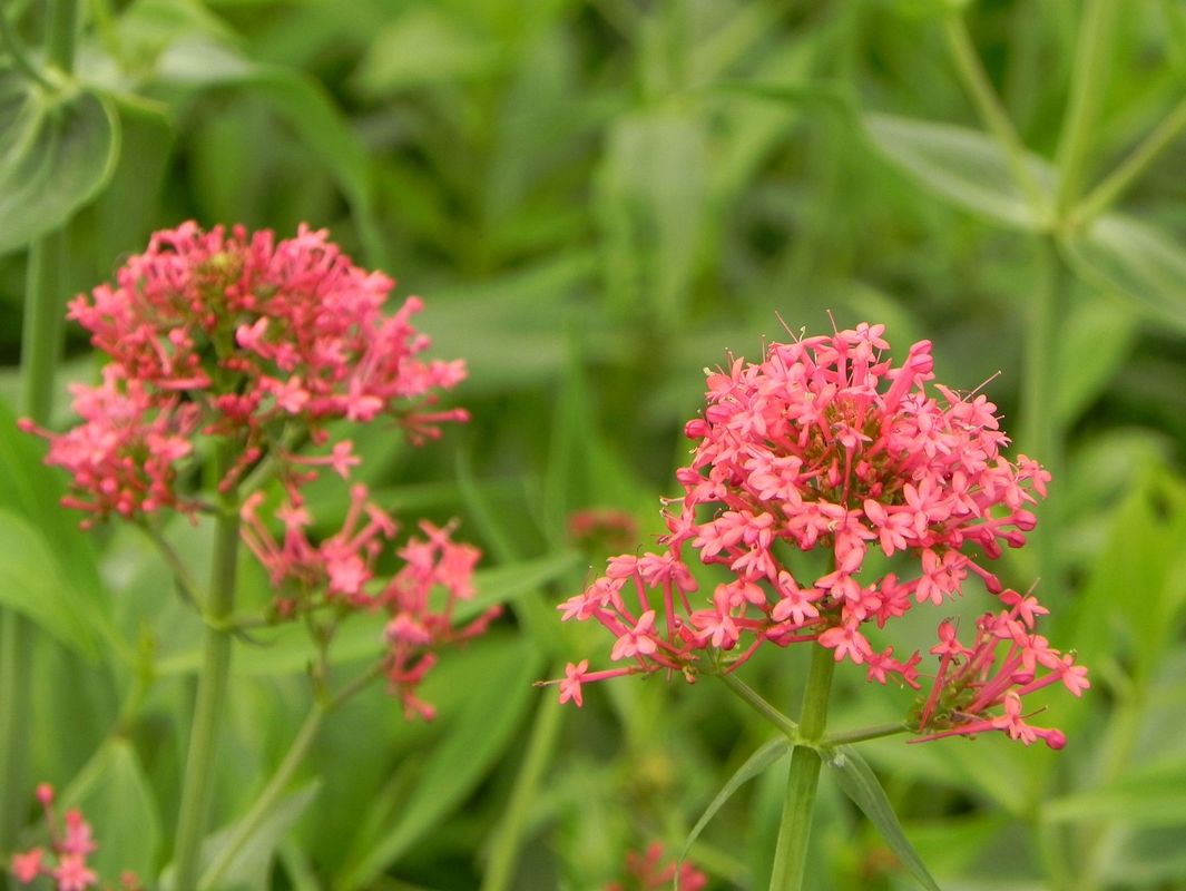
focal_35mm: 291
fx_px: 9976
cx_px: 593
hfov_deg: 6.8
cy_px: 446
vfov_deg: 5.1
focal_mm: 51.8
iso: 160
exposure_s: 1/250
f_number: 5
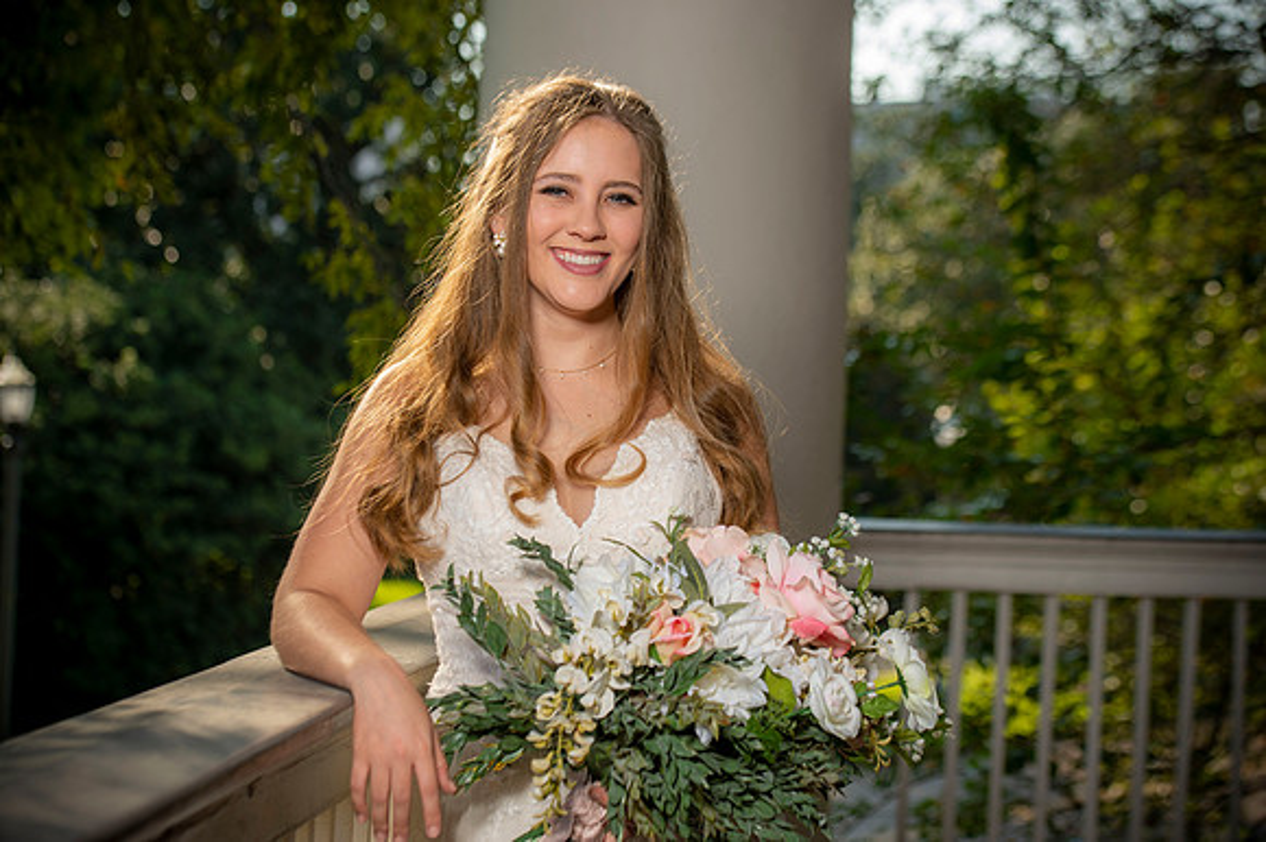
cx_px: 633
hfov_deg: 23.7
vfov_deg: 15.9
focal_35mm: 86
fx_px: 3022
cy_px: 421
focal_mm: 86
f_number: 5.6
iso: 100
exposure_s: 1/250
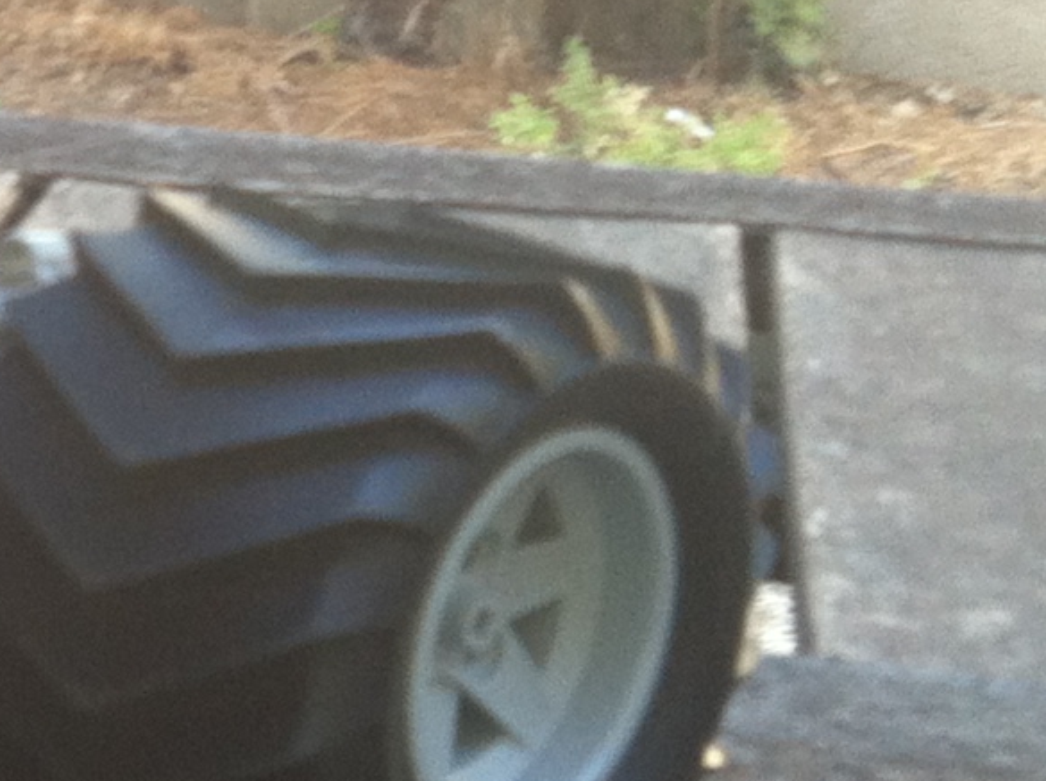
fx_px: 4677
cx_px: -1000
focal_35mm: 155
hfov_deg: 11.6
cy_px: 336
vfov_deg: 9.5
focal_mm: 3.85
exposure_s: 1/60
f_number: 2.8
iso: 80
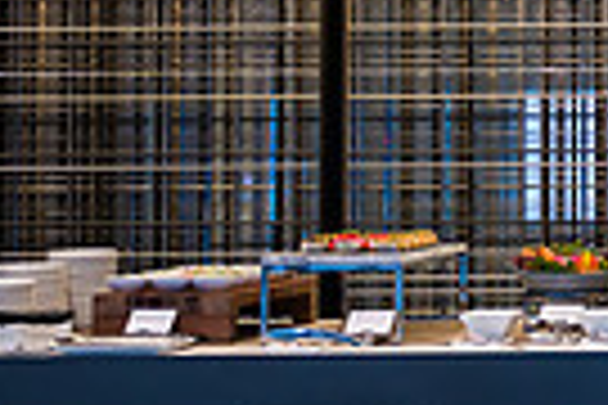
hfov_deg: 17.2
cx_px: 995
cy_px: 45
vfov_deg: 13.2
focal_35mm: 103
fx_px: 1739
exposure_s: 1/500
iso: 1600
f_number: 3.2
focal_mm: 24
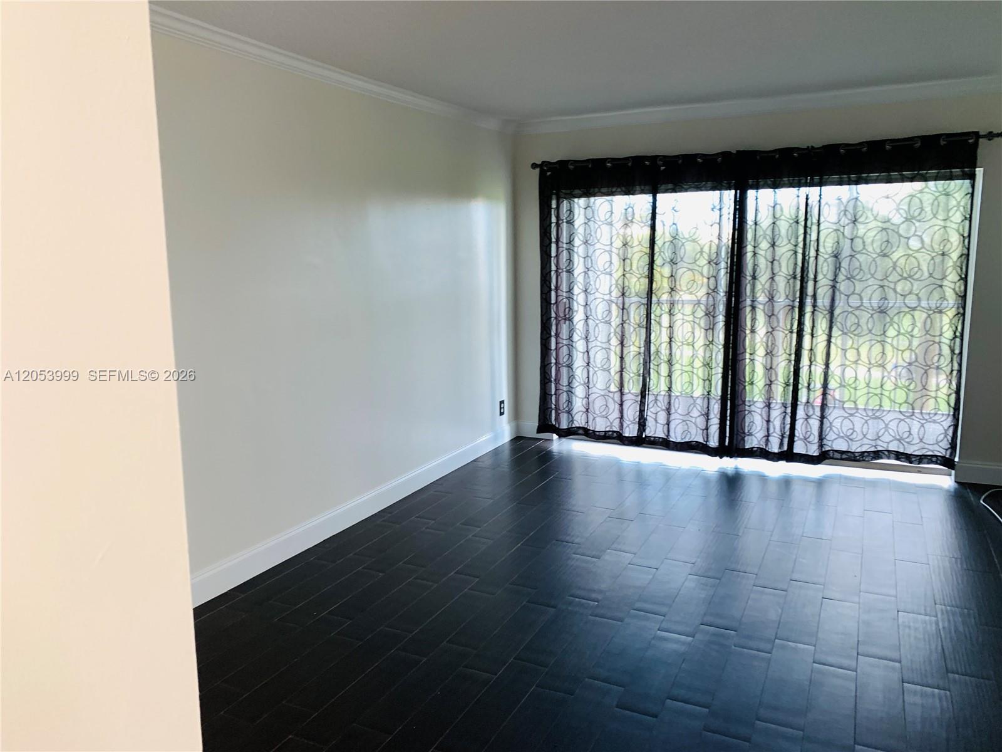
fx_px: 753
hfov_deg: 67.3
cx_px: 501
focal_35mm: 26
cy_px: 376
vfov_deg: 53.1
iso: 125
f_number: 1.8
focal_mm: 4.25
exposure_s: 1/60
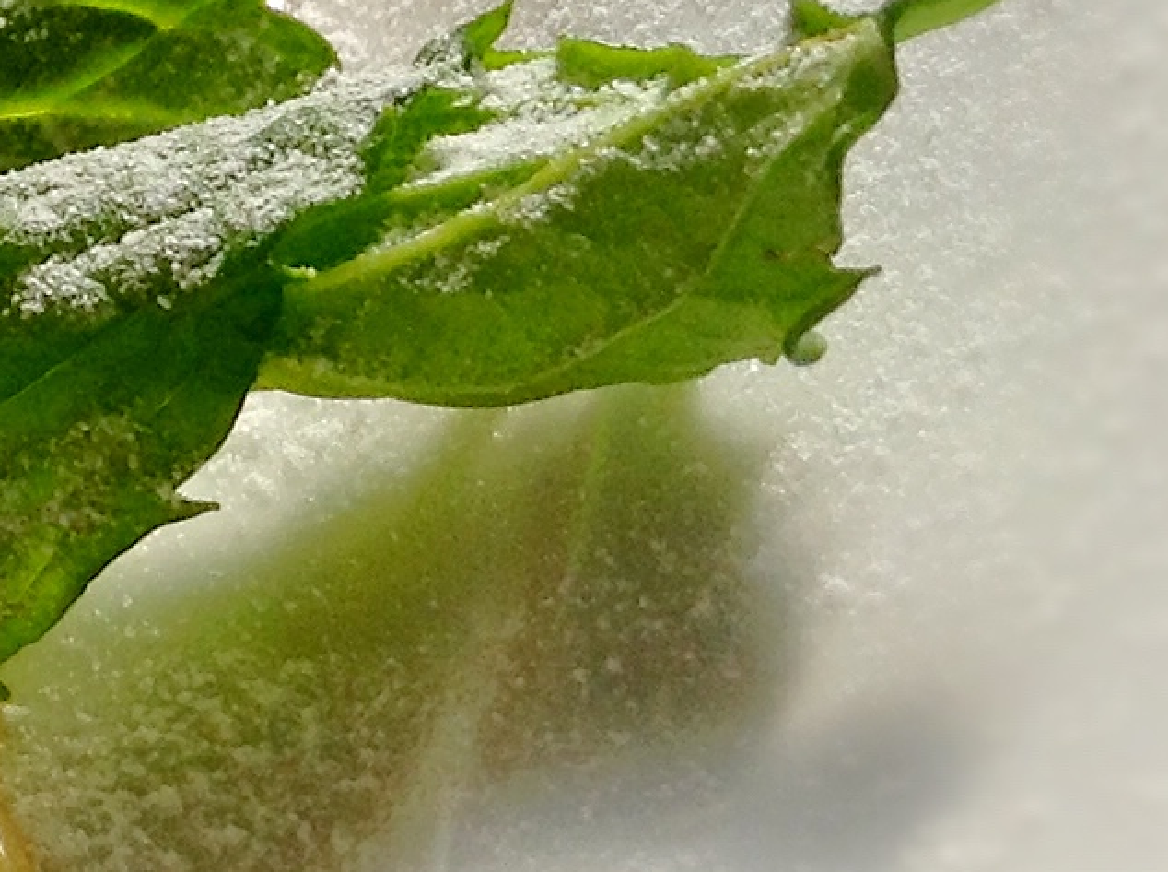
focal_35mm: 135
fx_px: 4547
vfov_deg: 10.7
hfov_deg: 13.4
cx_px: -803
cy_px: -243
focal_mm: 3.3
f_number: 2.4
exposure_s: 1/504
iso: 25
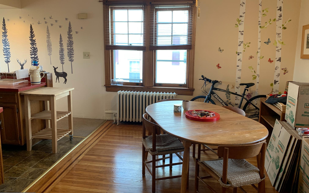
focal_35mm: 28
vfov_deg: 44.5
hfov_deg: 66.5
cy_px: 87
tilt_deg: -8.5
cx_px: 154
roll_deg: -0.1
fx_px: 236
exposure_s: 1/60
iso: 80
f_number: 1.8
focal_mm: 4.25
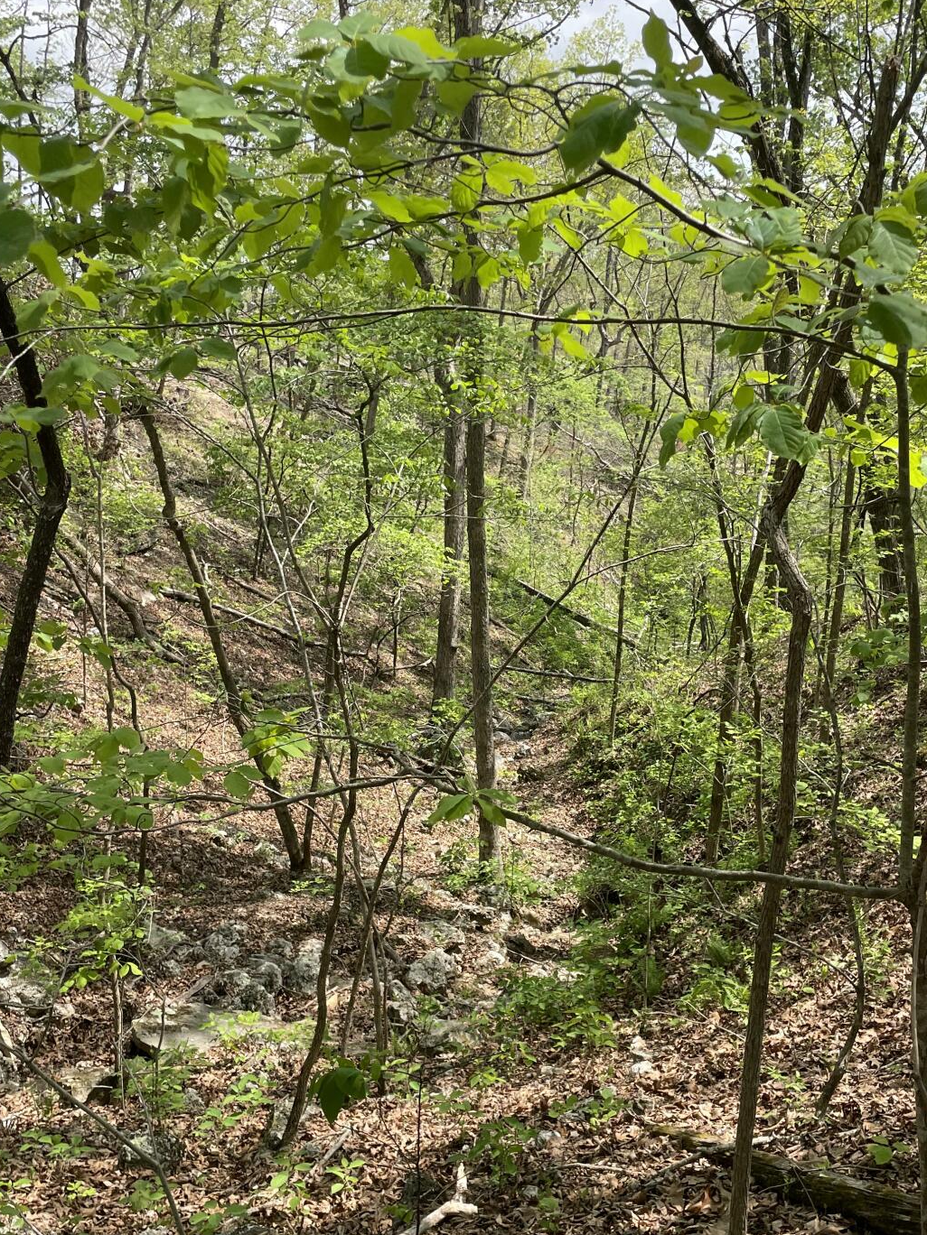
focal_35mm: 38
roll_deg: -2.0
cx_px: 520
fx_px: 1357
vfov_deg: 48.9
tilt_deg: -14.4
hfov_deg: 37.7
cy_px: 666
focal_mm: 4.2
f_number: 1.6
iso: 32
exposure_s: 1/1289
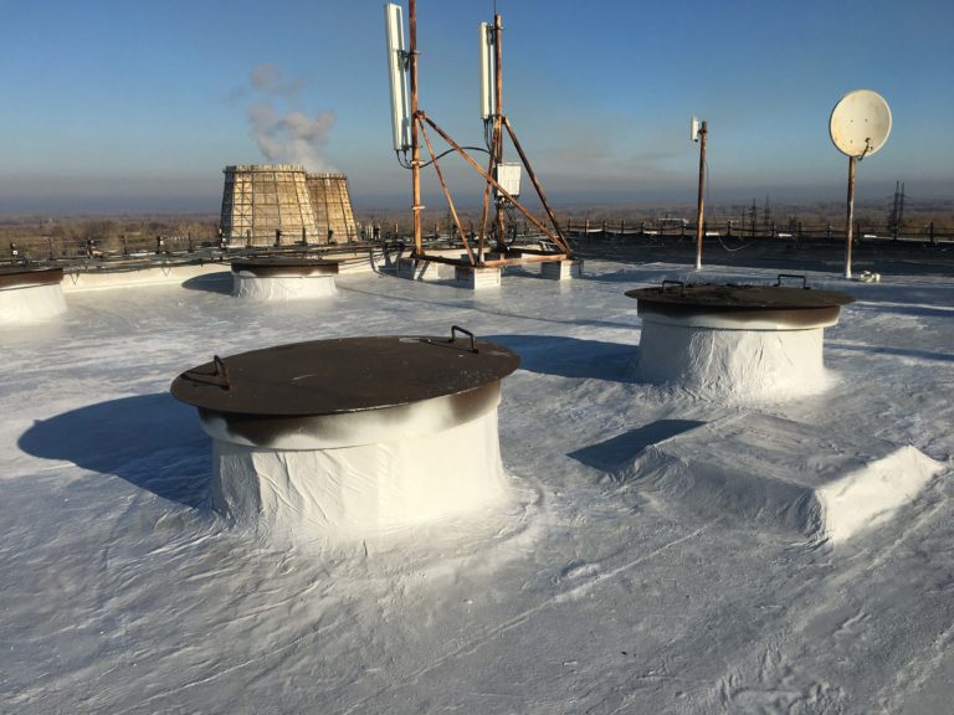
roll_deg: +0.7
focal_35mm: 29
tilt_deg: -10.0
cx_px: 477
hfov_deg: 61.7
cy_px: 358
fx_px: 799
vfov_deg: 48.2
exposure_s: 1/2747
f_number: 2.2
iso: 25
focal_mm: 4.15
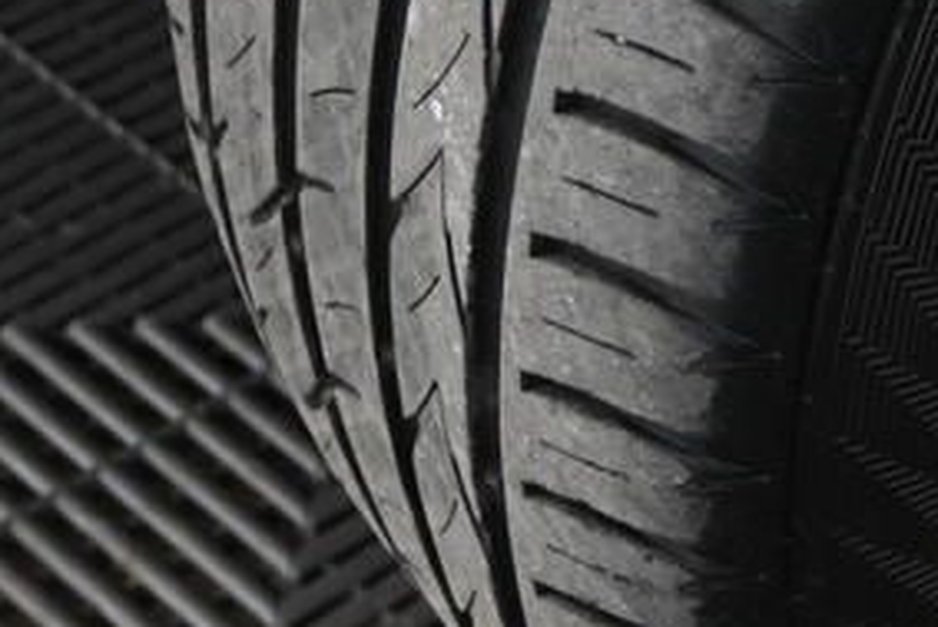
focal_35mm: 184
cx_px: 1747
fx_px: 4808
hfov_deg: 10.4
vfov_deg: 7.2
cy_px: -537
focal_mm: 21.5
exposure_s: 1/30
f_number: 4
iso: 720
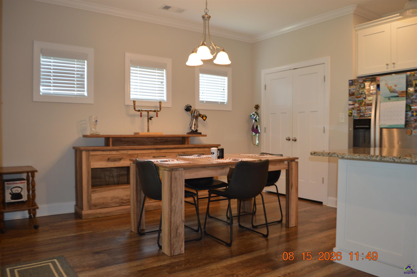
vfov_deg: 47.8
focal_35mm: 27
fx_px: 312
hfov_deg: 67.4
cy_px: 138
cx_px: 208
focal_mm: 18
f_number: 3.5
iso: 500
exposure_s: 1/60
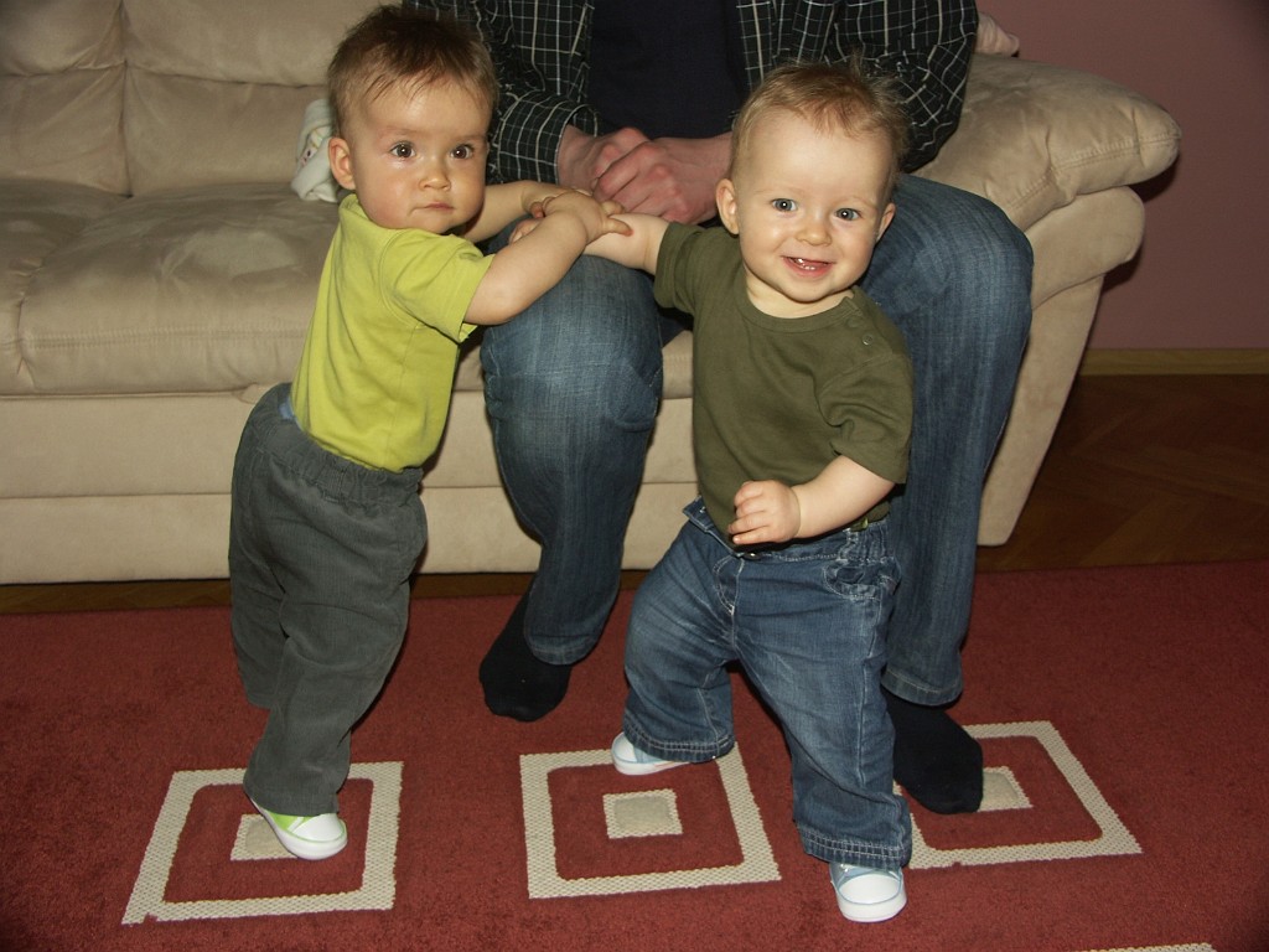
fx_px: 1320
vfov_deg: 39.7
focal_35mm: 36
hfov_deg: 51.4
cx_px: 634
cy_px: 476
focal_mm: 9.27
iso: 64
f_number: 2.8
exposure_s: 1/50
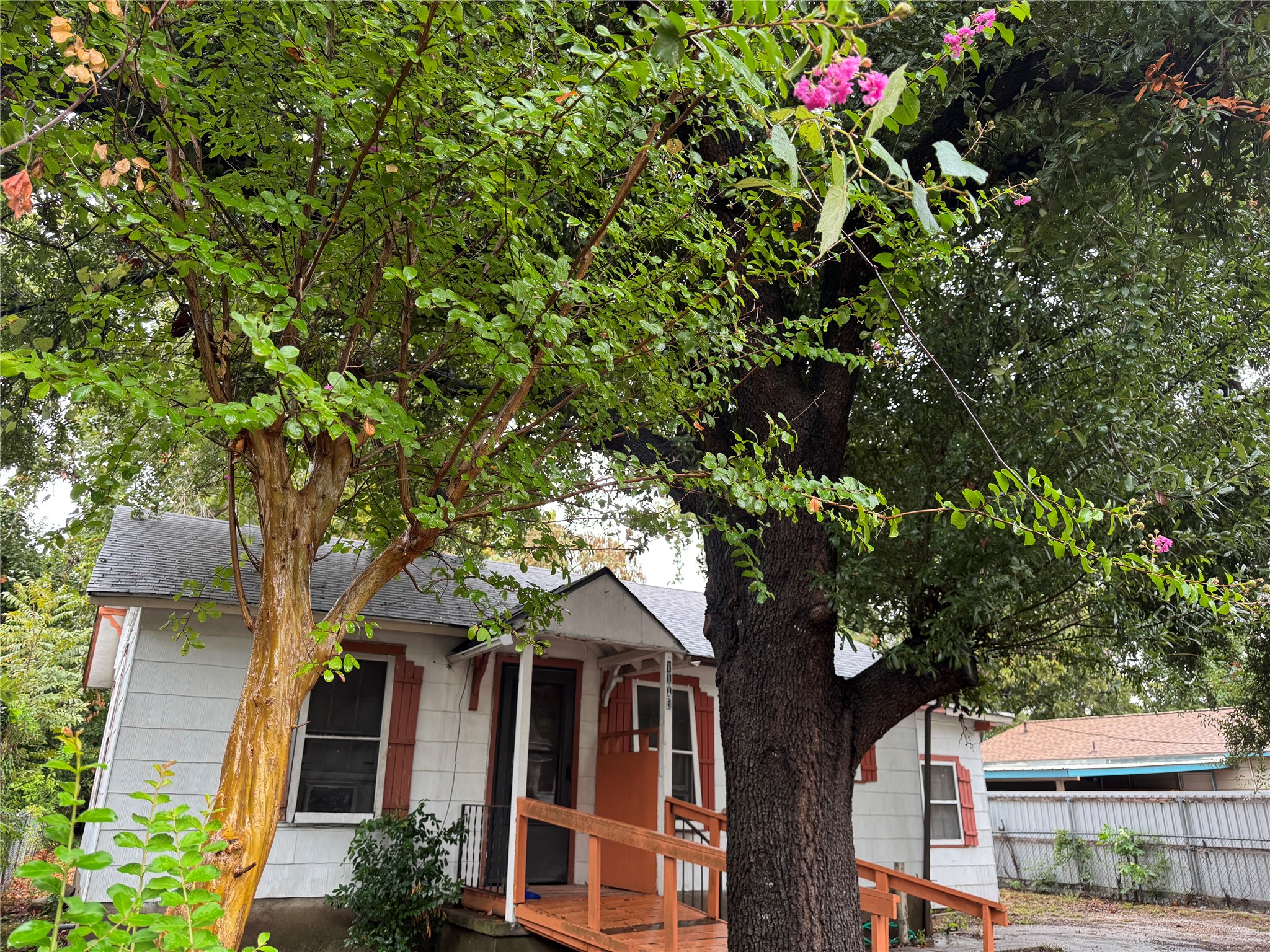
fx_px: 881
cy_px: 476
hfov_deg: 71.6
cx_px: 635
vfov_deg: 56.8
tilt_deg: +19.5
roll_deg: -1.1
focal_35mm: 24
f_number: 1.78
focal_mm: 6.76
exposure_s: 1/121
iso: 125
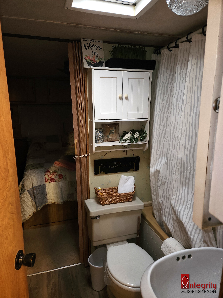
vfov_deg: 73.9
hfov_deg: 58.9
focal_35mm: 23
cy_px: 149
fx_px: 198
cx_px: 112
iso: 125
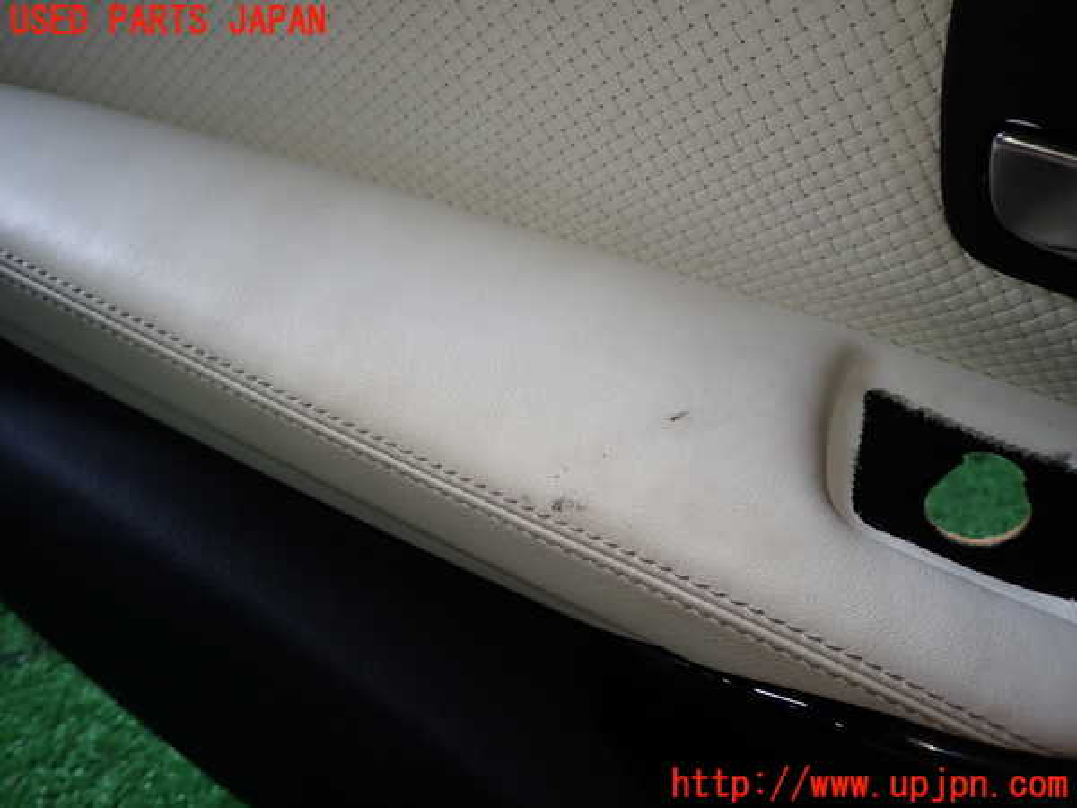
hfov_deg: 69.4
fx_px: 778
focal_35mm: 25
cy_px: 404
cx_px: 538
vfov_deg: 54.9
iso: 100
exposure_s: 1/125
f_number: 2
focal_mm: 4.5
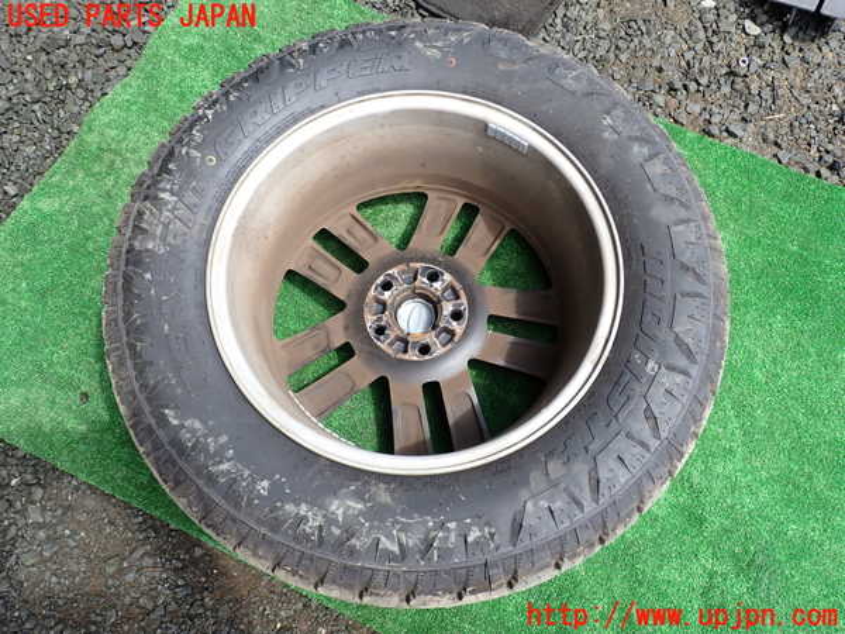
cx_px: 422
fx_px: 732
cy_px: 317
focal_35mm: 30
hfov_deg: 60.0
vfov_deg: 46.8
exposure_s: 1/250
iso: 100
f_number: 3.2
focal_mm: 5.4
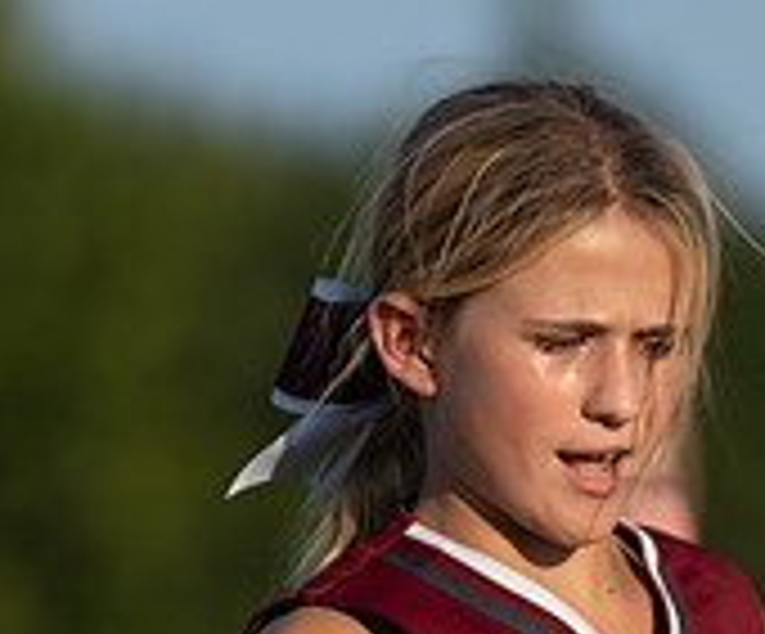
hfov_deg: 2.5
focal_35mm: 757
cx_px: 621
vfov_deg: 2.1
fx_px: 17388
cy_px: 628
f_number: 2.8
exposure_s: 1/2000
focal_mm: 184
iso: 100
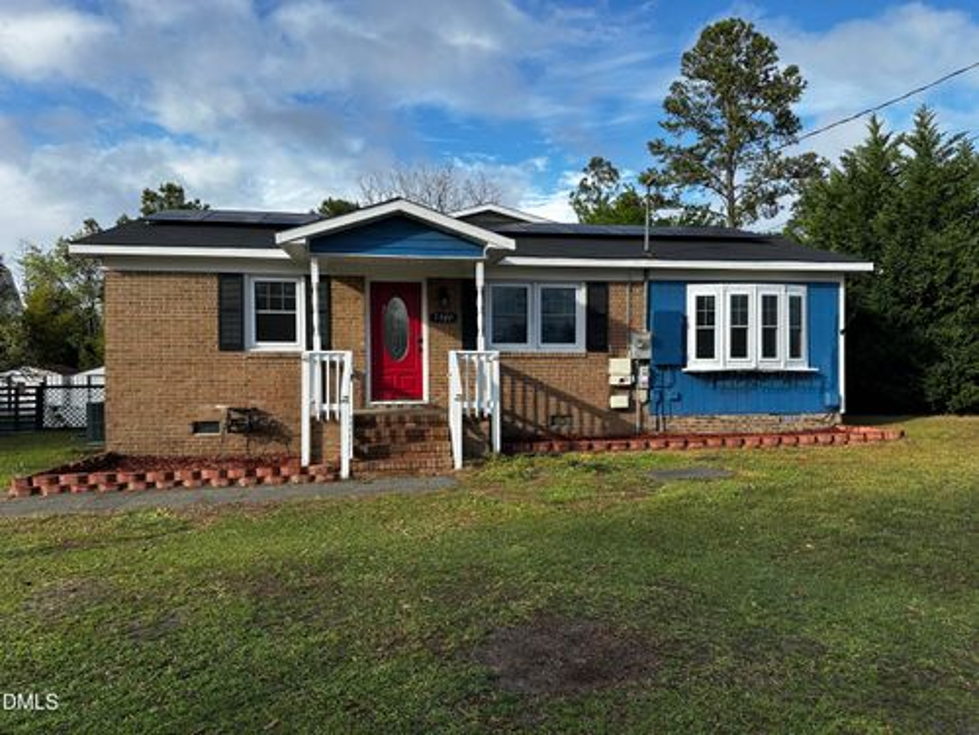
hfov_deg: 71.6
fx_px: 679
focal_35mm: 24
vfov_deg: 56.8
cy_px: 368
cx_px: 490
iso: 80
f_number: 1.78
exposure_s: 1/2591
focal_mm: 6.86
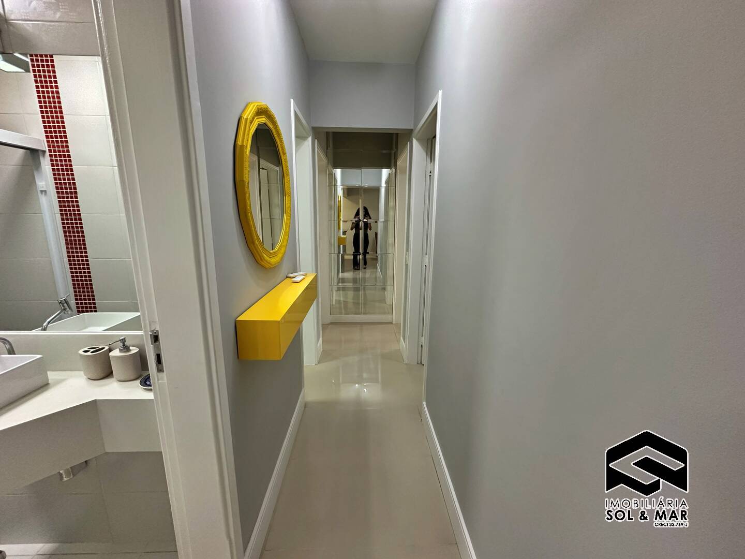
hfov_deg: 102.1
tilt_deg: -12.0
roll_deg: -1.6
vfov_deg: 85.7
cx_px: 372
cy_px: 280
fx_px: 301
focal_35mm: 14
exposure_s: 1/120
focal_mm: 2.22
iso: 320
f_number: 2.2
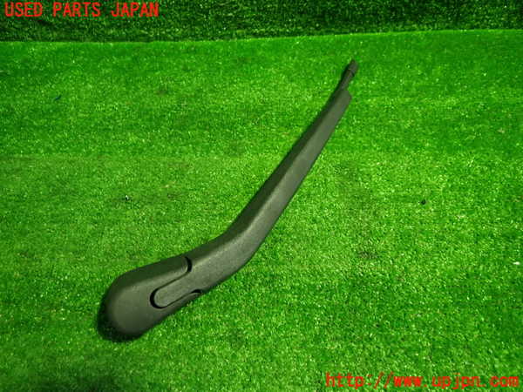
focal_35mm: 25
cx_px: 262
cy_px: 196
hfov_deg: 69.4
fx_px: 378
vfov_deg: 54.9
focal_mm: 4.5
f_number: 2
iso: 250
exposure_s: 1/30
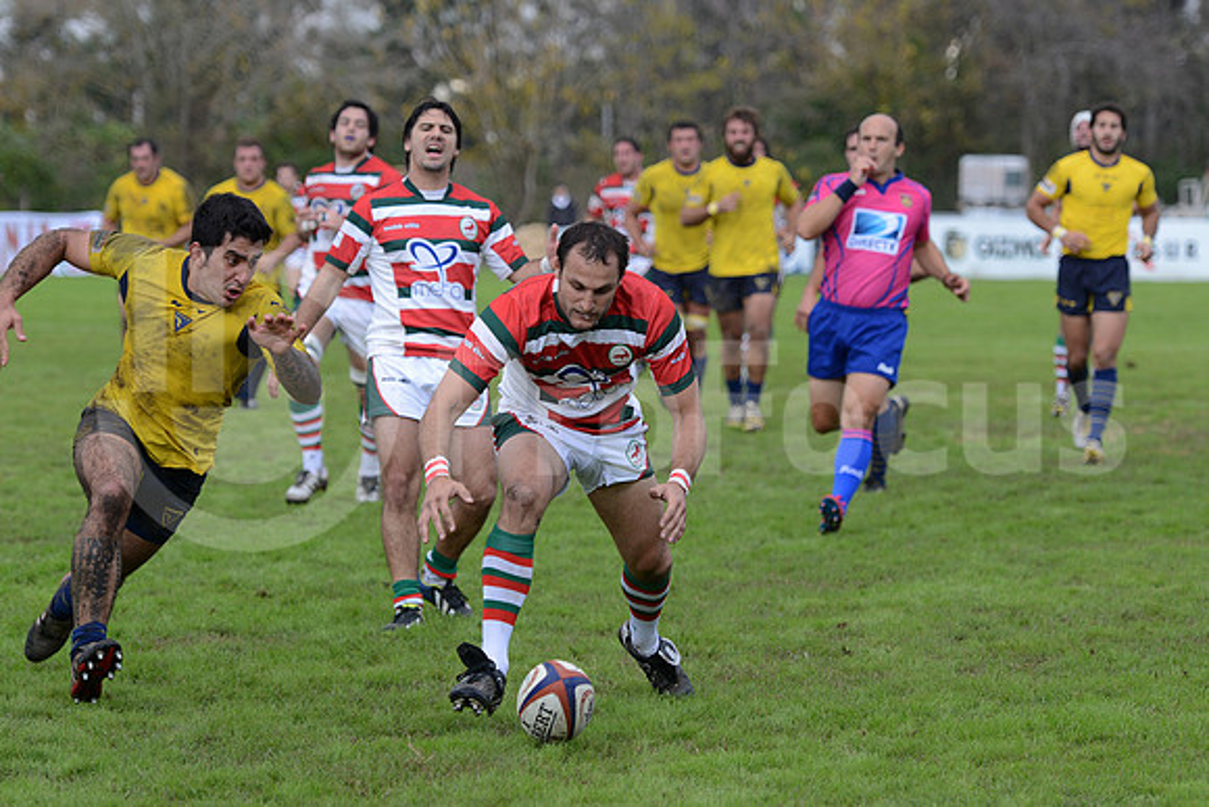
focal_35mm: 145
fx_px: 4870
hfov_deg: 14.2
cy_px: 404
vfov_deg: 9.5
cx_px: 604
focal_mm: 145
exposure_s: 1/640
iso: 400
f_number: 4
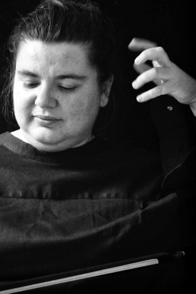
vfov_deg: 15.3
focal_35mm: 134
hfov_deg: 10.2
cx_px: 79
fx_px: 1094
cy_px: 127
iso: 6400
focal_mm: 41.2
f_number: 4
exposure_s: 1/50
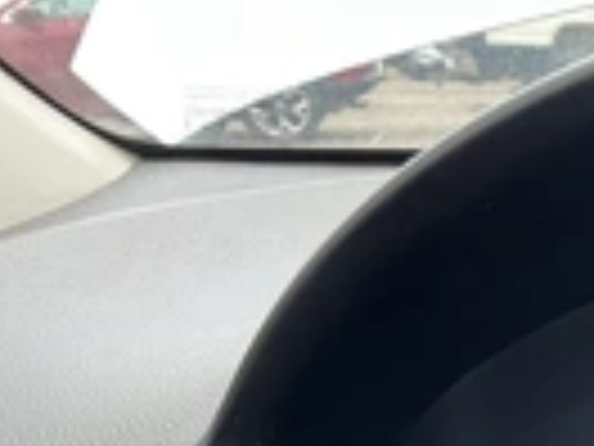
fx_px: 1459
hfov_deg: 19.9
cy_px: 514
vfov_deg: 16.7
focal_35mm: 85
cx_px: 891
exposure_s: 1/122
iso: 25
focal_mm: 3
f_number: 1.8
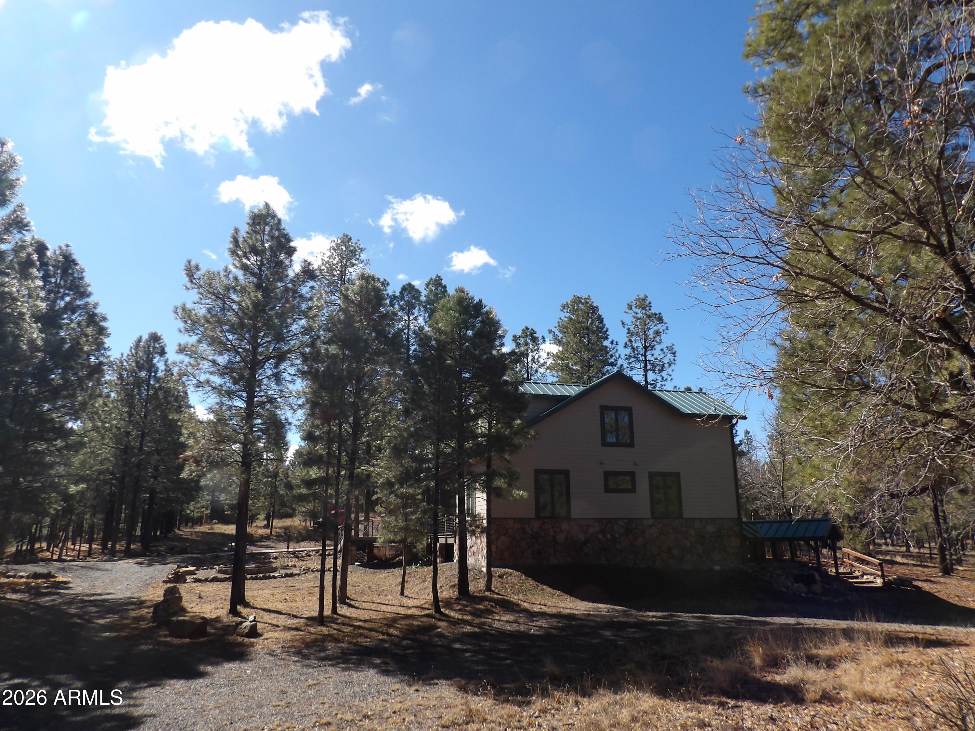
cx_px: 488
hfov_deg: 71.6
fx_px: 676
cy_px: 366
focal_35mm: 24
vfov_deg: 56.8
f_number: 3.2
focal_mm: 4.3
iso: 100
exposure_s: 1/706
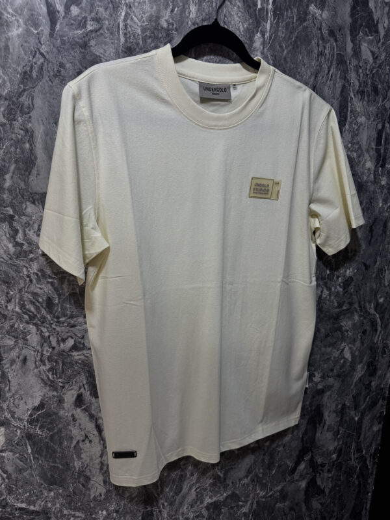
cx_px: 195
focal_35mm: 24
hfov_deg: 56.8
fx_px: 361
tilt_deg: -17.5
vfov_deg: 71.6
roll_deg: +1.2
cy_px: 260
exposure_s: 1/120
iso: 125
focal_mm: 6.76
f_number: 1.78
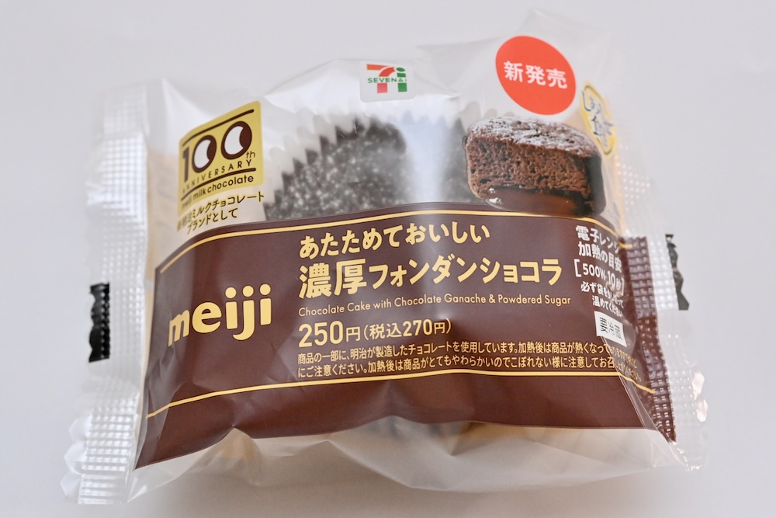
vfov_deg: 22.6
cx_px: 388
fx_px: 1293
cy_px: 259
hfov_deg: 33.4
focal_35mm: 60
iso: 6400
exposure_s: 1/160
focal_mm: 60
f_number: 9
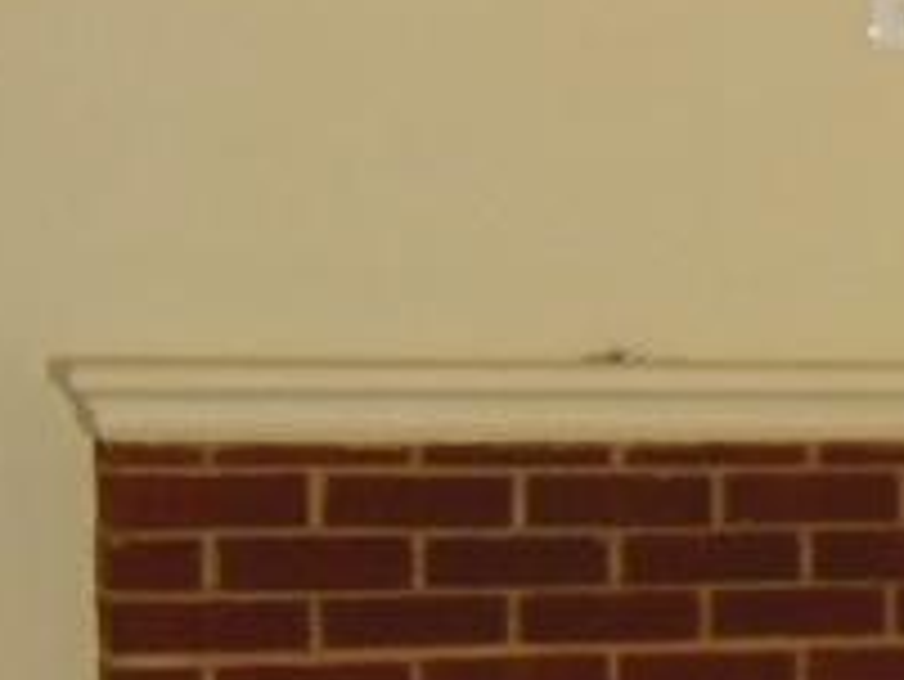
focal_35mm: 159
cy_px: 1022
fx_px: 4155
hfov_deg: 11.8
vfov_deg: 9.1
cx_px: 1408
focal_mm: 8.9
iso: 500
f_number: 4
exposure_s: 1/60
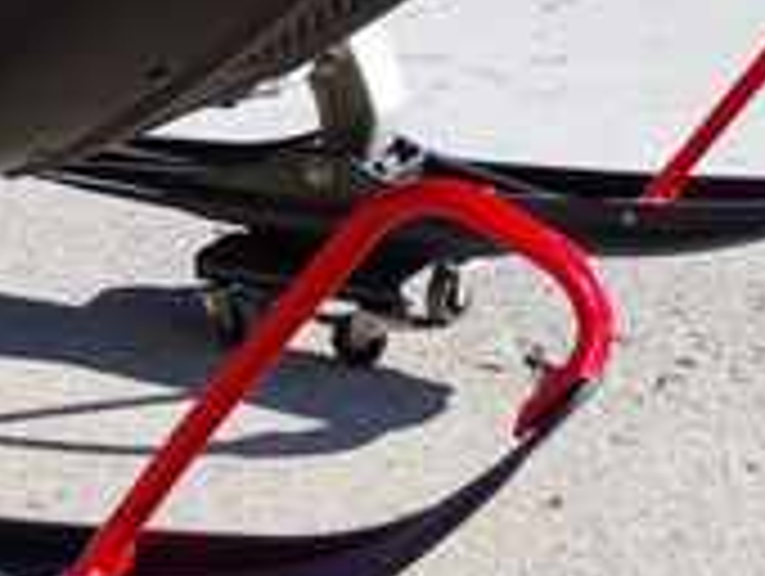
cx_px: -369
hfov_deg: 14.9
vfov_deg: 11.7
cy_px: -209
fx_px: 2722
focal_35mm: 123
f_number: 5.6
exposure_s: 1/400
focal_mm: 23.13
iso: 200
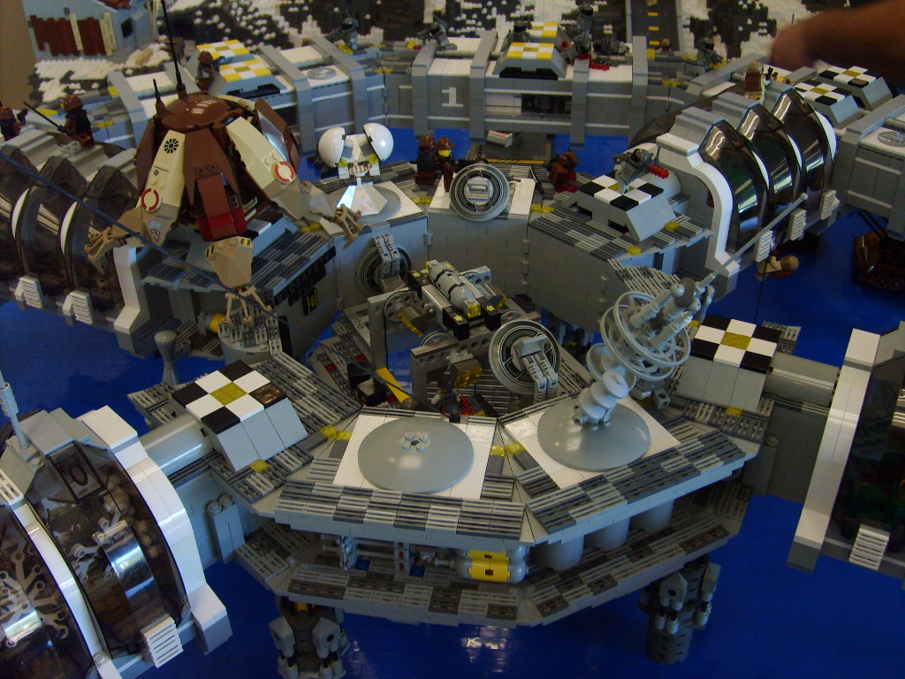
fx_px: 915
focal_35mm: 35
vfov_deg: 40.7
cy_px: 340
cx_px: 452
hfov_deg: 52.6
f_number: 2.8
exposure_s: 1/30
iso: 100
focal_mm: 5.8
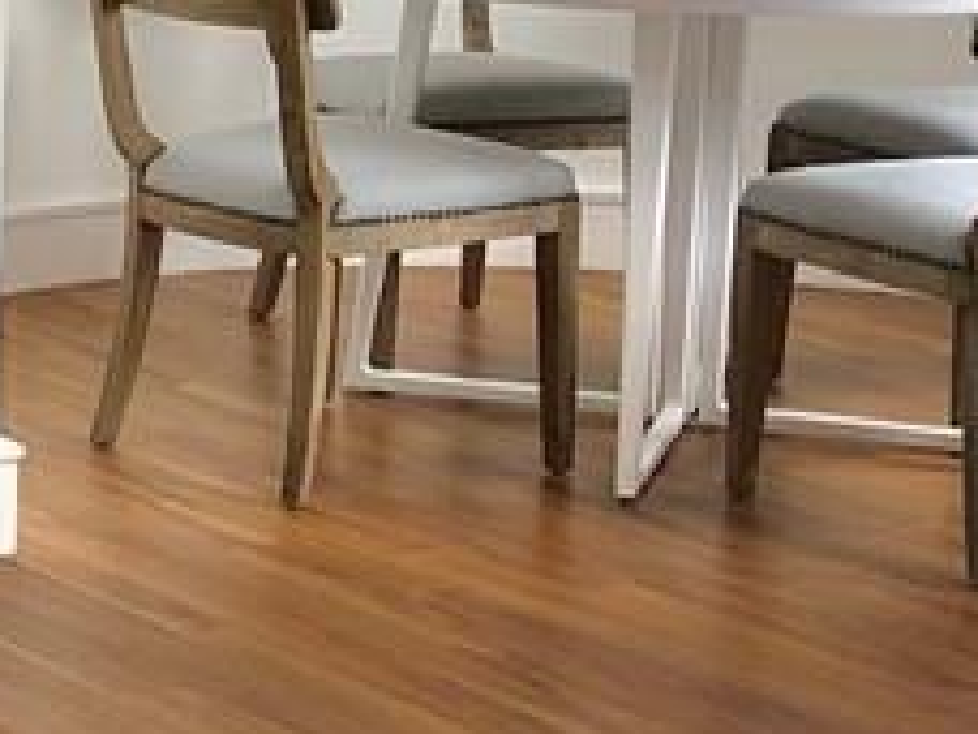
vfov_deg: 11.7
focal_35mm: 126
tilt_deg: -9.0
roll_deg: -0.2
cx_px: -909
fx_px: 3560
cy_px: 64
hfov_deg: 13.6
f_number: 1.8
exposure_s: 1/40
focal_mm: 3.99
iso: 20
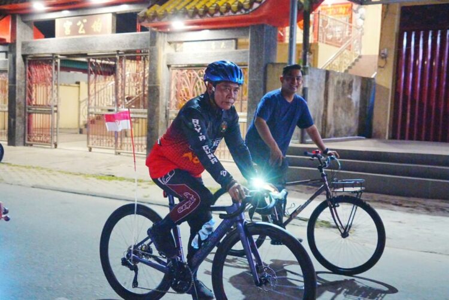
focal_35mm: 44
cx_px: 224
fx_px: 549
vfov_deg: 30.6
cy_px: 150
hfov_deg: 44.5
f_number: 5.6
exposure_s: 1/161
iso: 32000
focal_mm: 44
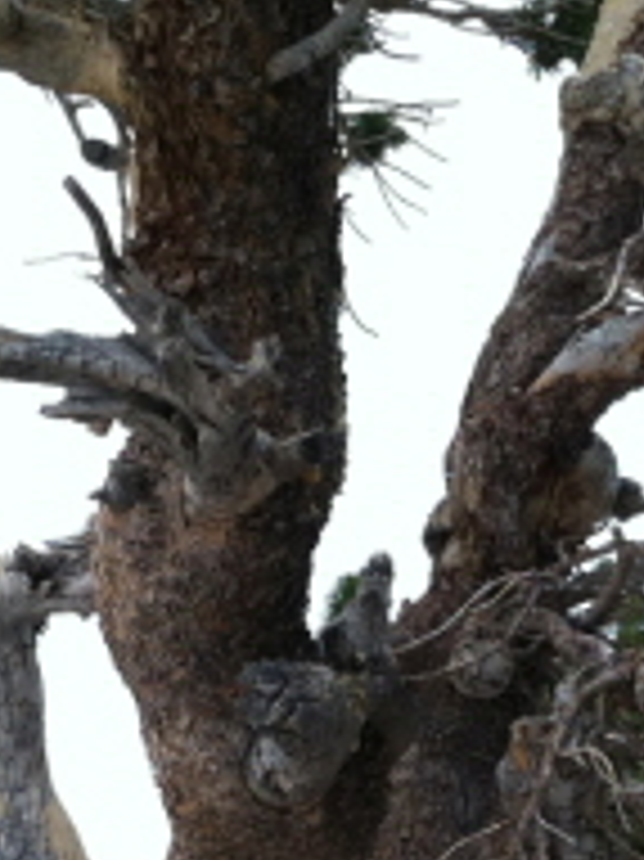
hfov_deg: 11.5
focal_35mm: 128
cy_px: 883
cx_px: 527
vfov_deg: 15.1
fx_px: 3179
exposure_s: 1/533
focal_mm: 3.85
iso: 80
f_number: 2.8
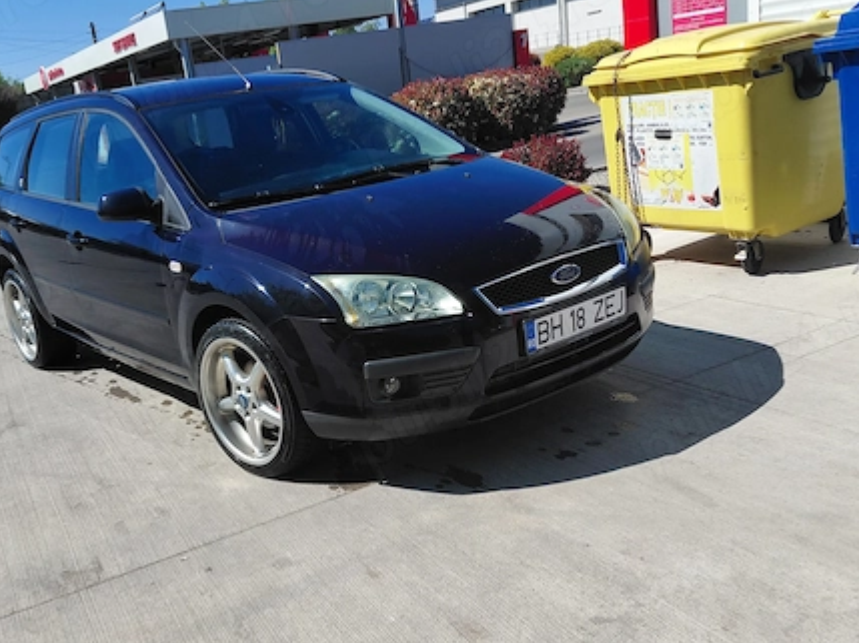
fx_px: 868
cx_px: 344
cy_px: 393
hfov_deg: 52.3
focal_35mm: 35
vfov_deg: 40.4
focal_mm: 4.69
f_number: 1.8
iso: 50
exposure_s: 1/3420
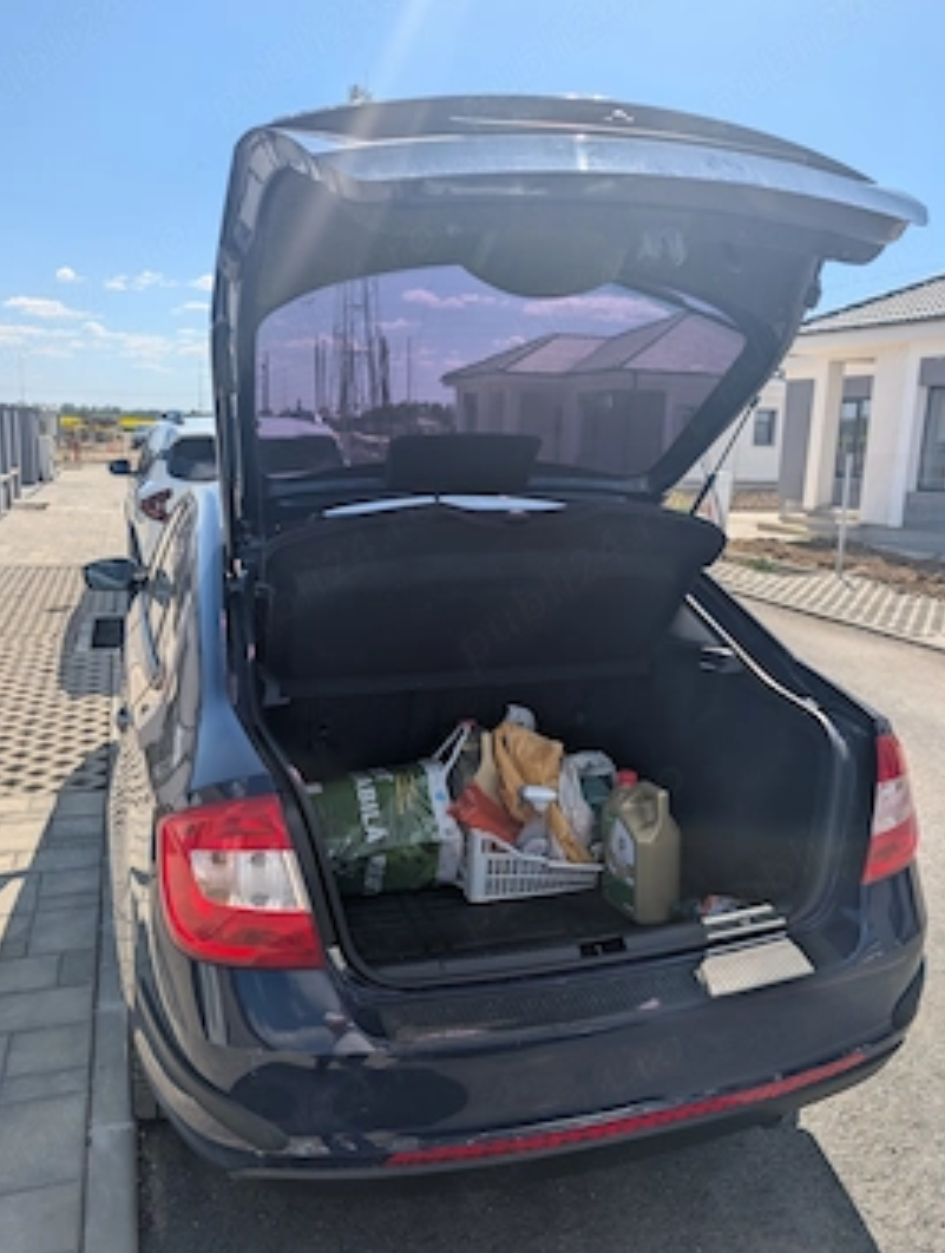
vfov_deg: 65.2
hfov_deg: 51.5
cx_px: 446
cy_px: 634
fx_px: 979
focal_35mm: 27
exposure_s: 1/1168
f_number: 1.68
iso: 20
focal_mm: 6.9
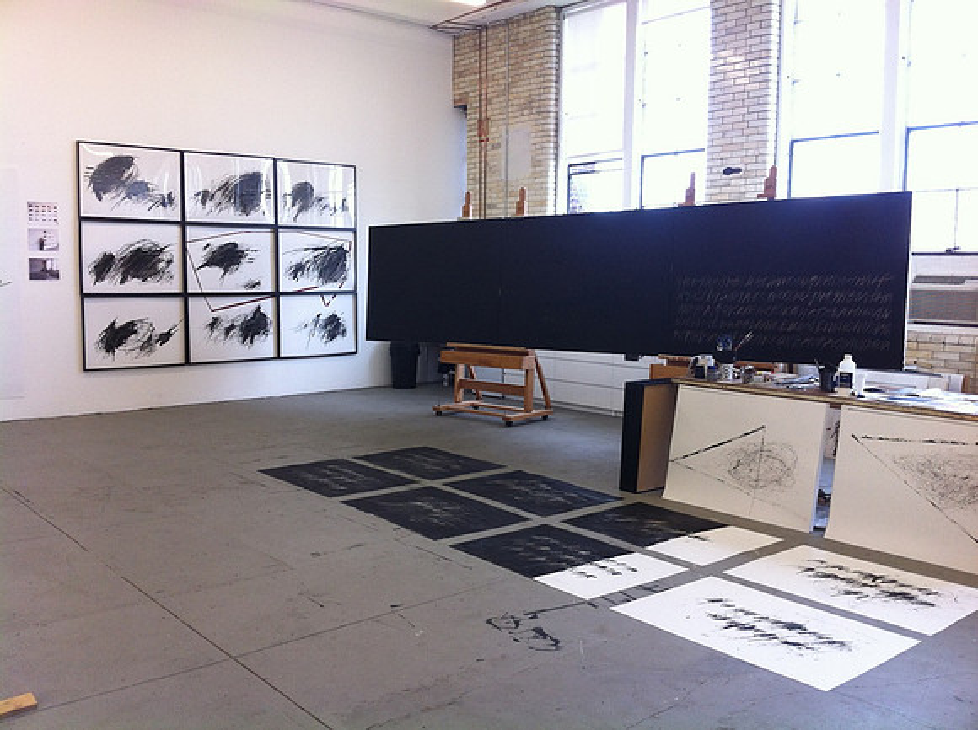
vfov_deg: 40.6
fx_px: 987
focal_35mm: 35
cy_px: 365
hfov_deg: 52.7
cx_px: 489
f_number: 2.8
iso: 100
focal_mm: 3.85
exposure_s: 1/60
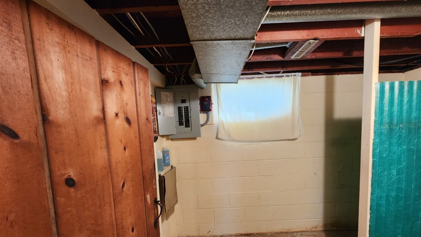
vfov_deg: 69.5
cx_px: 222
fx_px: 167
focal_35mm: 15
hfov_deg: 102.9
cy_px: 147
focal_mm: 2.2
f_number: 2.2
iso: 250
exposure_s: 1/60
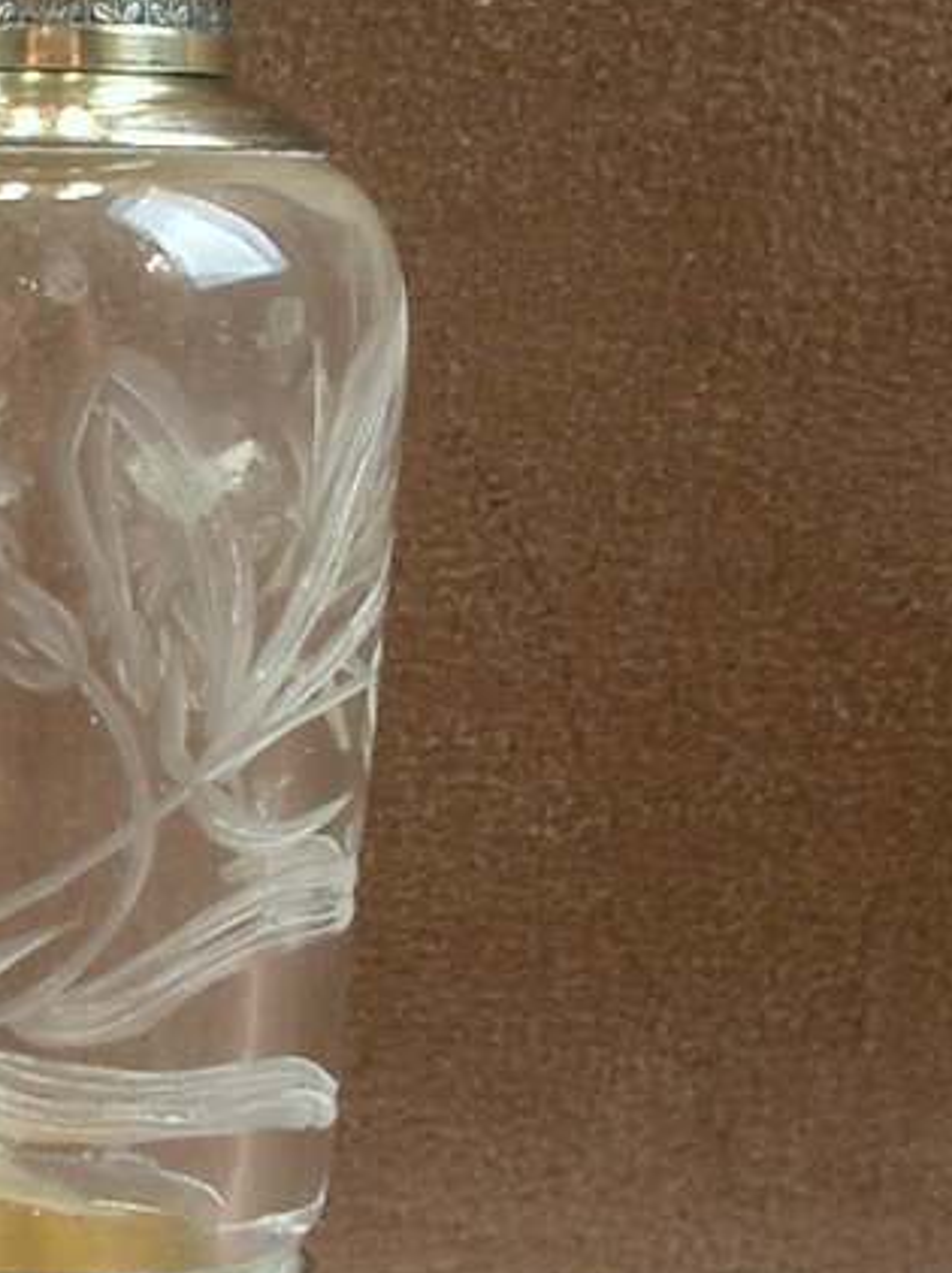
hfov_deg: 12.5
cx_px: 45
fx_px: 4297
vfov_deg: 16.8
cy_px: 611
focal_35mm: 117
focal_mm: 6.8
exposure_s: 1/40
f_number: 2.8
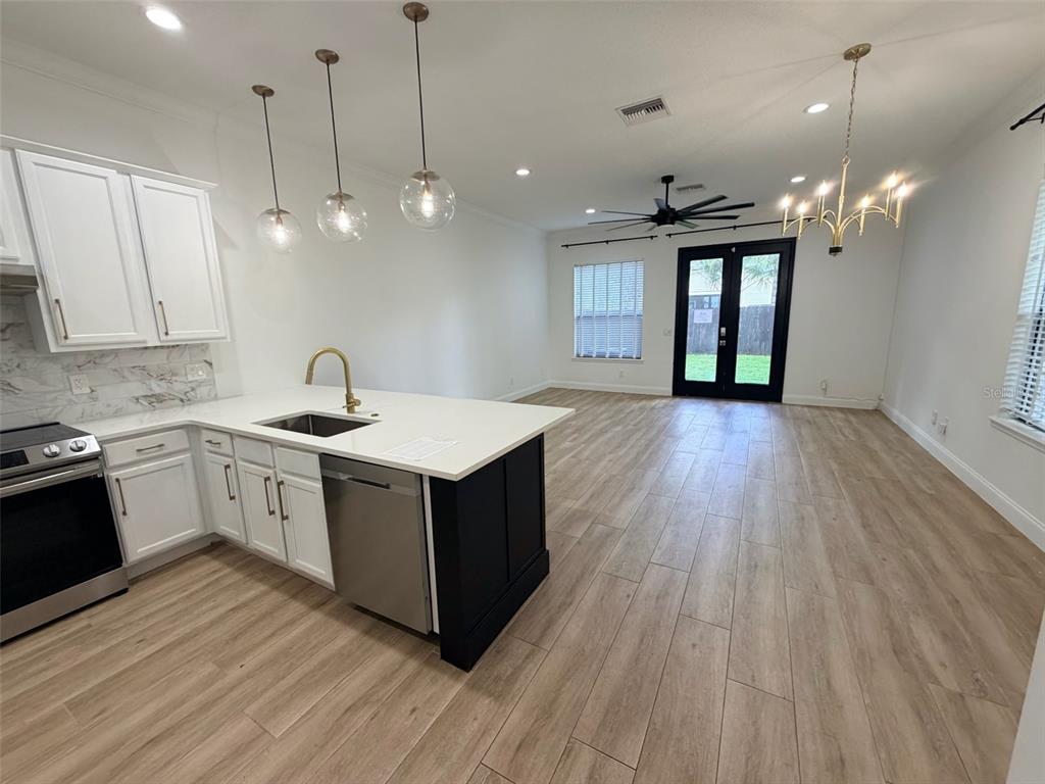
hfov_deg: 102.1
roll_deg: +1.2
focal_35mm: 14
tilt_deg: -11.0
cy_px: 392
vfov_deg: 85.7
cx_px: 522
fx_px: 423
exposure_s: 1/120
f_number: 2.2
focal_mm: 2.22
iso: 200
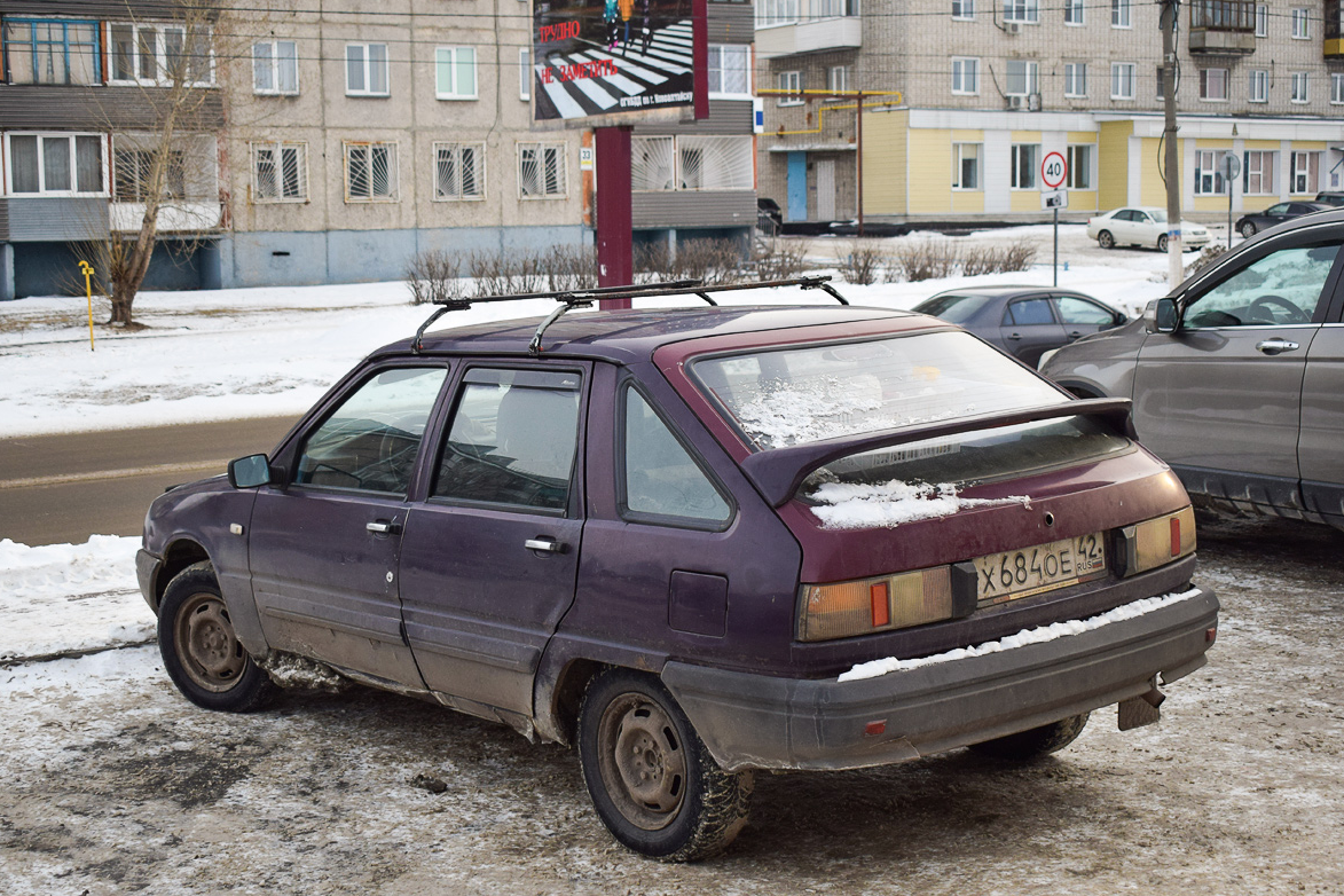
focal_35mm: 45
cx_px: 673
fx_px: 1662
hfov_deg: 44.0
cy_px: 450
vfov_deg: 30.2
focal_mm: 29
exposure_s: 1/800
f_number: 4.5
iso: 400
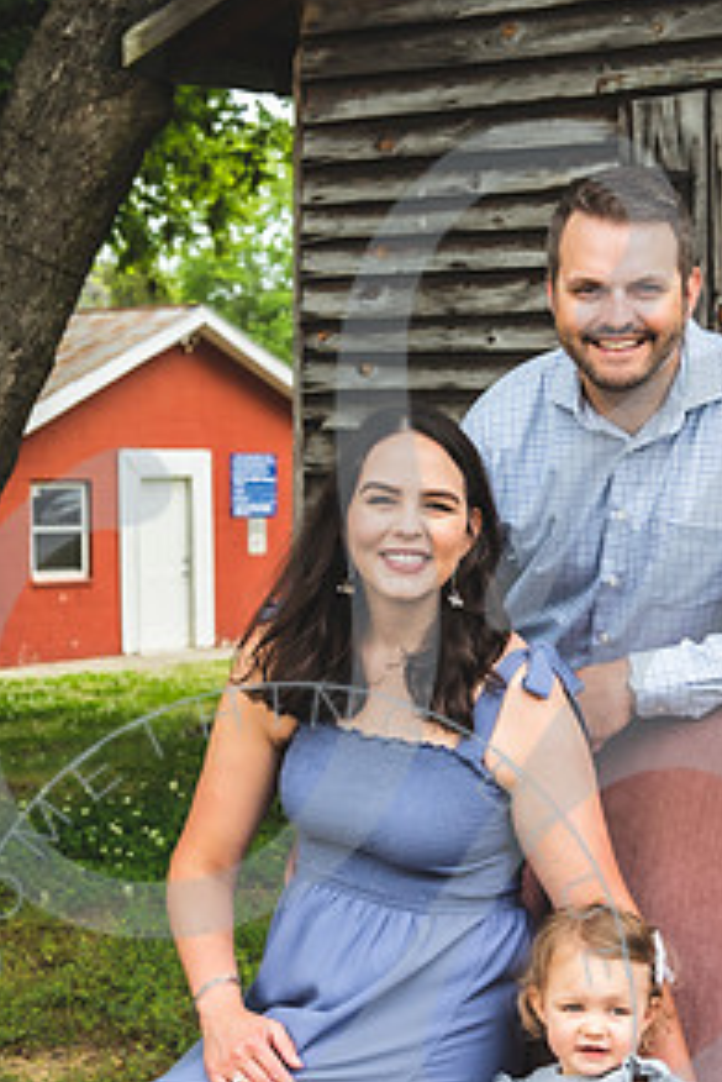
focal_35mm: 74
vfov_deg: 27.1
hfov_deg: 18.4
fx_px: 2223
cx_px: 459
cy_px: 745
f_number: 5.6
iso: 200
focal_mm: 48
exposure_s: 1/200
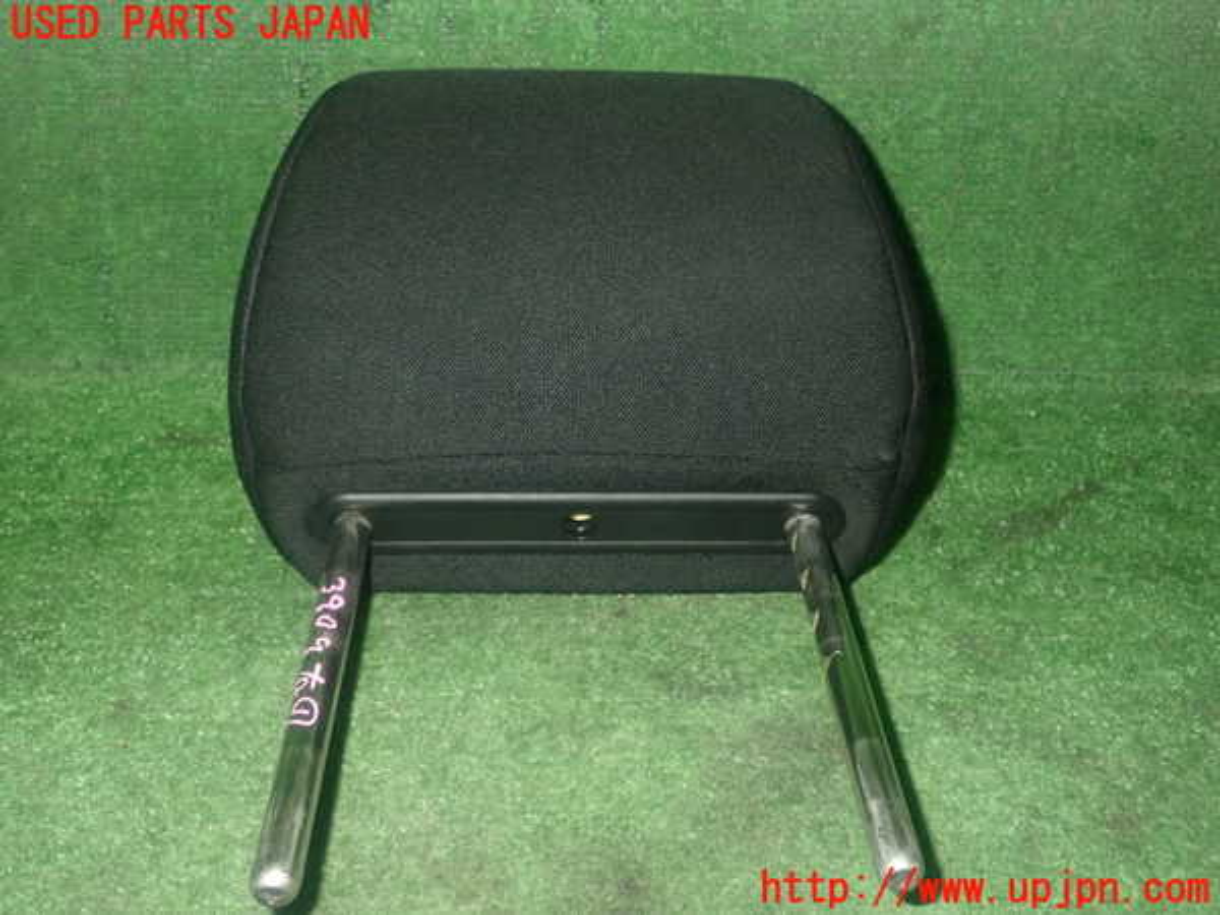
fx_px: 1269
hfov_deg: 51.4
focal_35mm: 36
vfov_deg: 39.7
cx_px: 610
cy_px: 458
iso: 800
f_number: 7.1
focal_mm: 6.37
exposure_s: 1/40
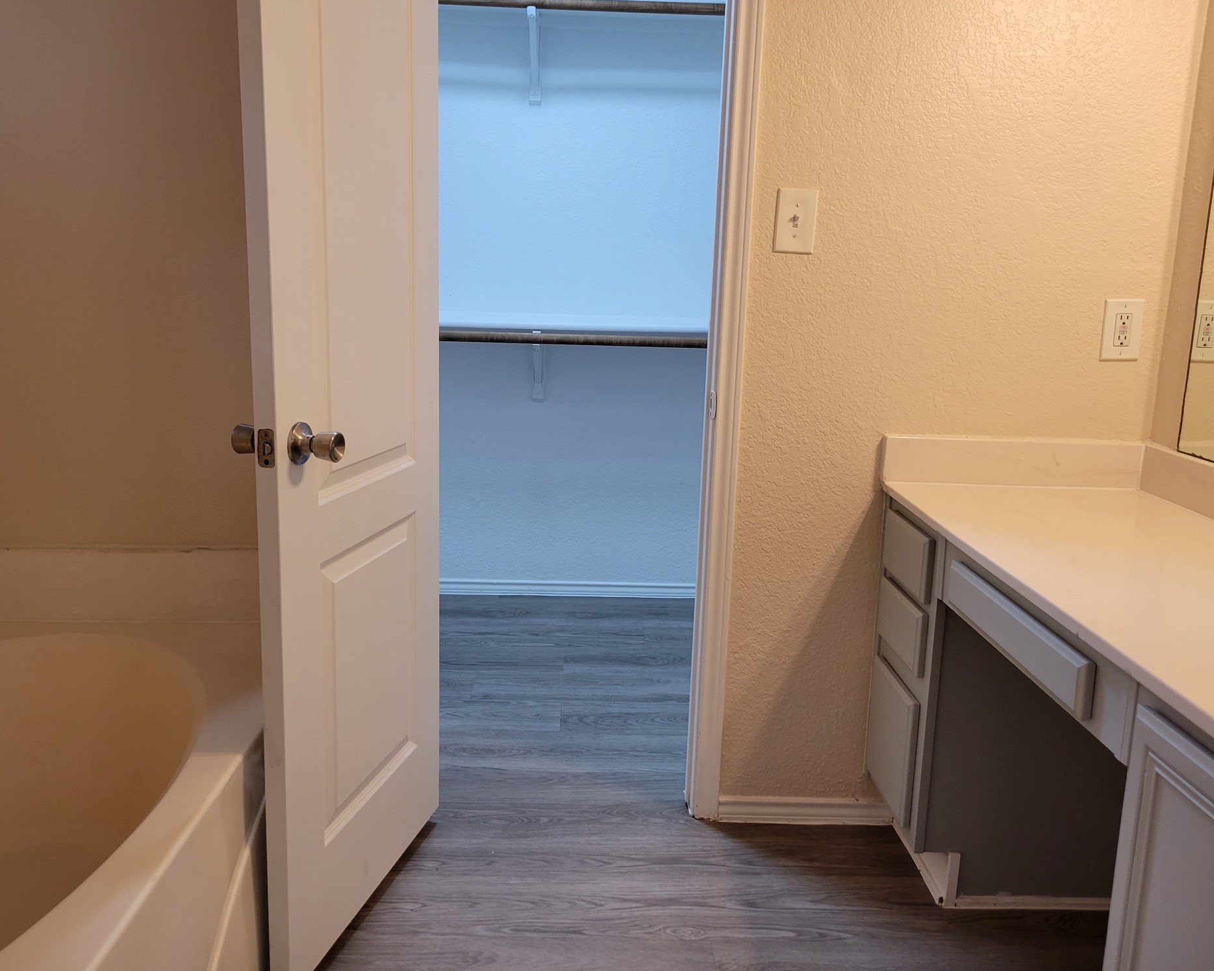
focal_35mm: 28
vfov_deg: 51.5
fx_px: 1006
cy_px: 473
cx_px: 637
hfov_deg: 62.2
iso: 125
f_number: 1.8
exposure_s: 1/120
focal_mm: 5.4
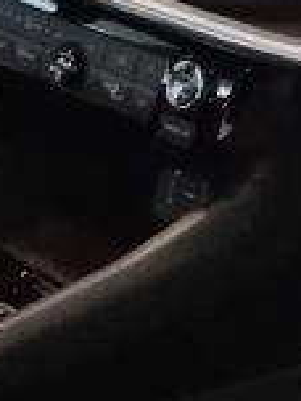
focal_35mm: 162
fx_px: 1878
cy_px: 26
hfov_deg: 9.1
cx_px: 277
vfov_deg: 12.1
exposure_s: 1/25
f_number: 1.75
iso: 1938
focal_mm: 5.25
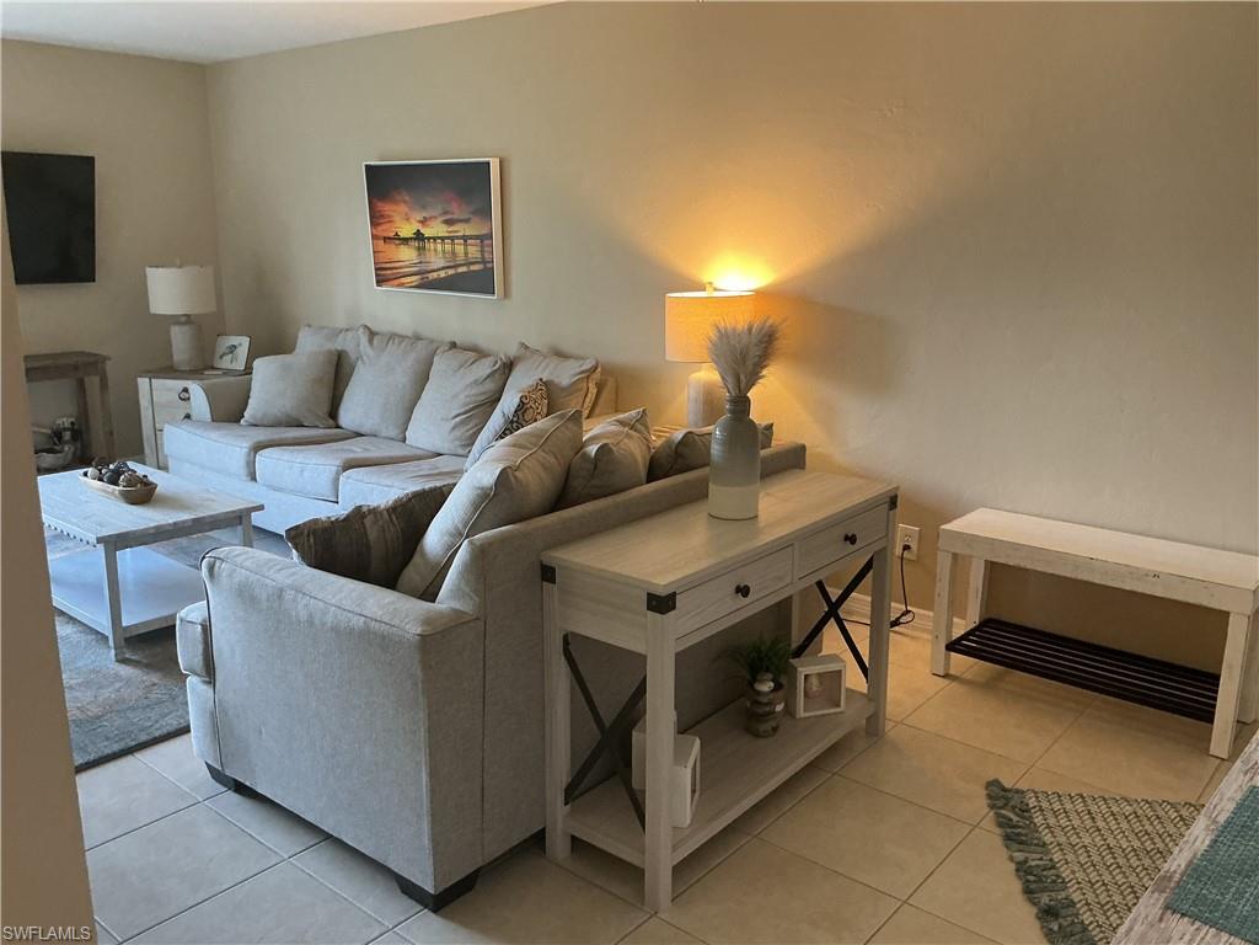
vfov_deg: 48.2
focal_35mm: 29
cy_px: 472
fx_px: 1055
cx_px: 630
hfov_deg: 61.7
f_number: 1.8
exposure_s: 1/60
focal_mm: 3
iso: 160
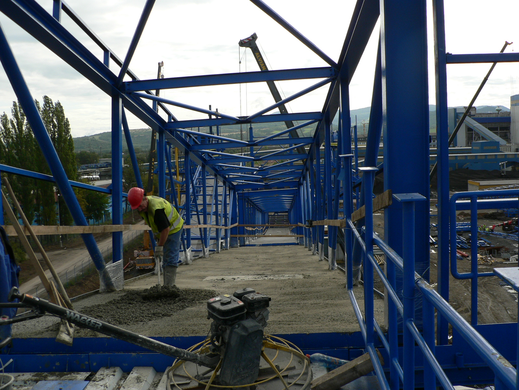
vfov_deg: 39.7
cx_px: 260
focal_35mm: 36
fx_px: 540
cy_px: 195
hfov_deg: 51.4
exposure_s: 1/400
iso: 80
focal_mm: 6
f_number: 4
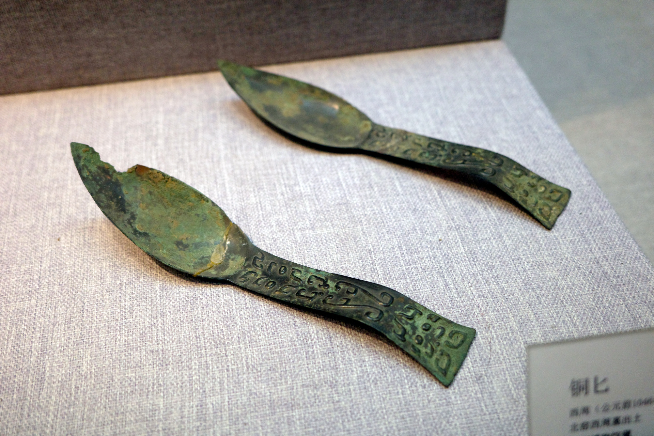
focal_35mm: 40
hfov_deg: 48.5
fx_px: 727
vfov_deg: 33.4
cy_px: 218
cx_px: 327
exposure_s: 1/40
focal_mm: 26
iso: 1600
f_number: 2.8
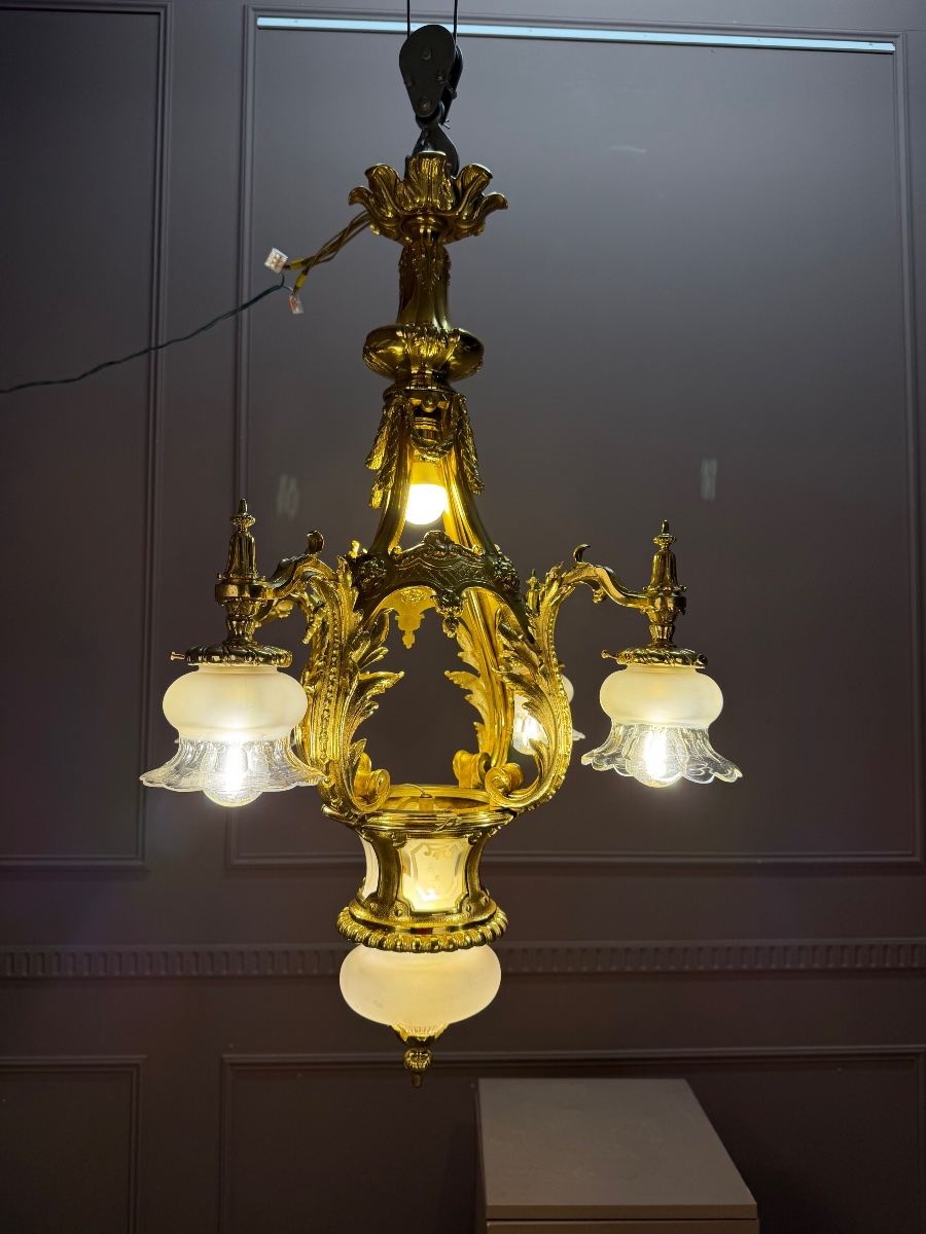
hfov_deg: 56.8
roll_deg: -0.6
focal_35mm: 24
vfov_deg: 71.6
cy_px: 617
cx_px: 463
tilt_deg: +2.9
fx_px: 856
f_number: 1.78
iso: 64
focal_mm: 6.76
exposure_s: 1/100
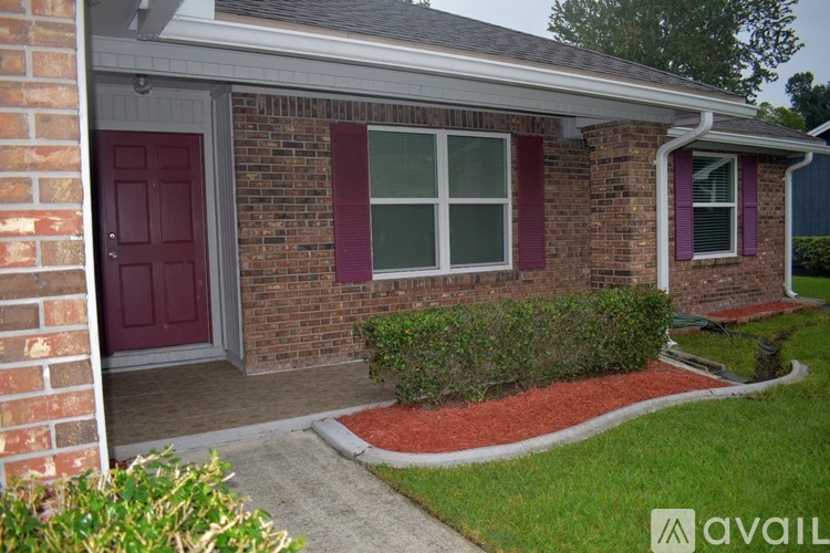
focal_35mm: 27
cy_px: 276
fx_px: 622
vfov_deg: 47.9
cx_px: 415
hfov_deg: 67.4
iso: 200
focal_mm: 18
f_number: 3.5
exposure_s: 1/30
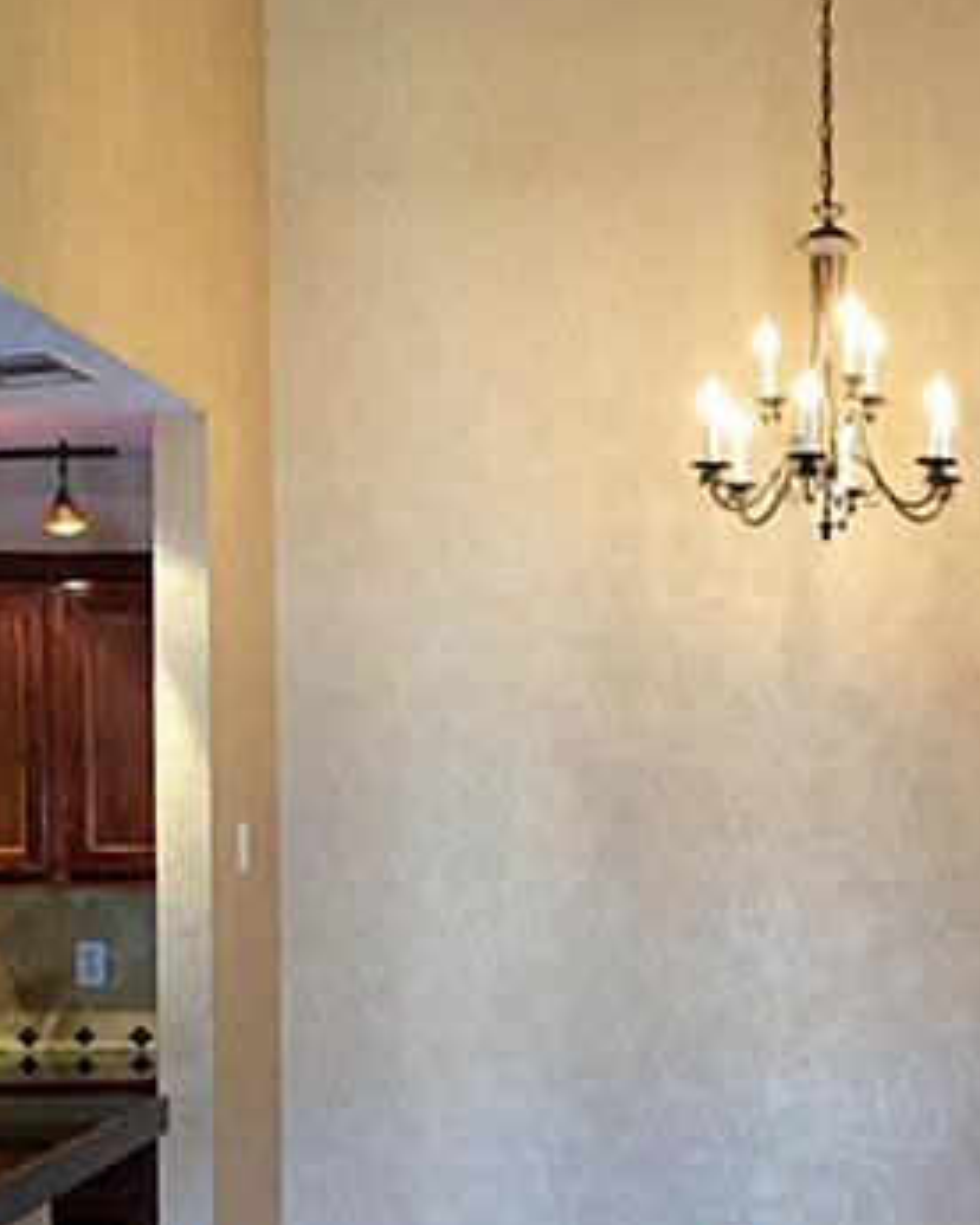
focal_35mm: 63
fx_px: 2284
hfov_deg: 23.9
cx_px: 753
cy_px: 881
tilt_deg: -1.3
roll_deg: -0.3
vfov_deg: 29.7
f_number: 2.2
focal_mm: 4.15
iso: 80
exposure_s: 1/15
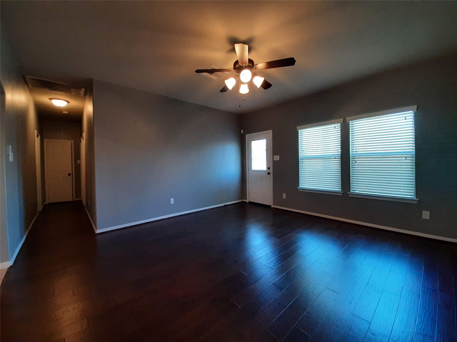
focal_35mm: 13
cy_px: 171
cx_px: 228
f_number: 2.2
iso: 200
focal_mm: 1.42
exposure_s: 1/33
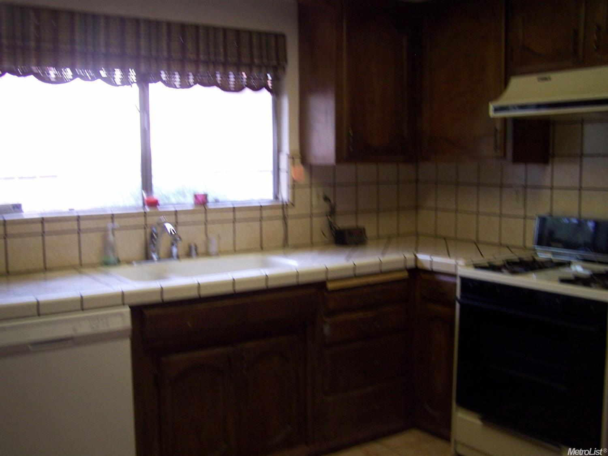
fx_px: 667
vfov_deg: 37.7
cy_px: 228
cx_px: 304
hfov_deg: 49.0
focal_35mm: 38
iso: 140
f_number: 2.8
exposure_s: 1/20
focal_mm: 6.3
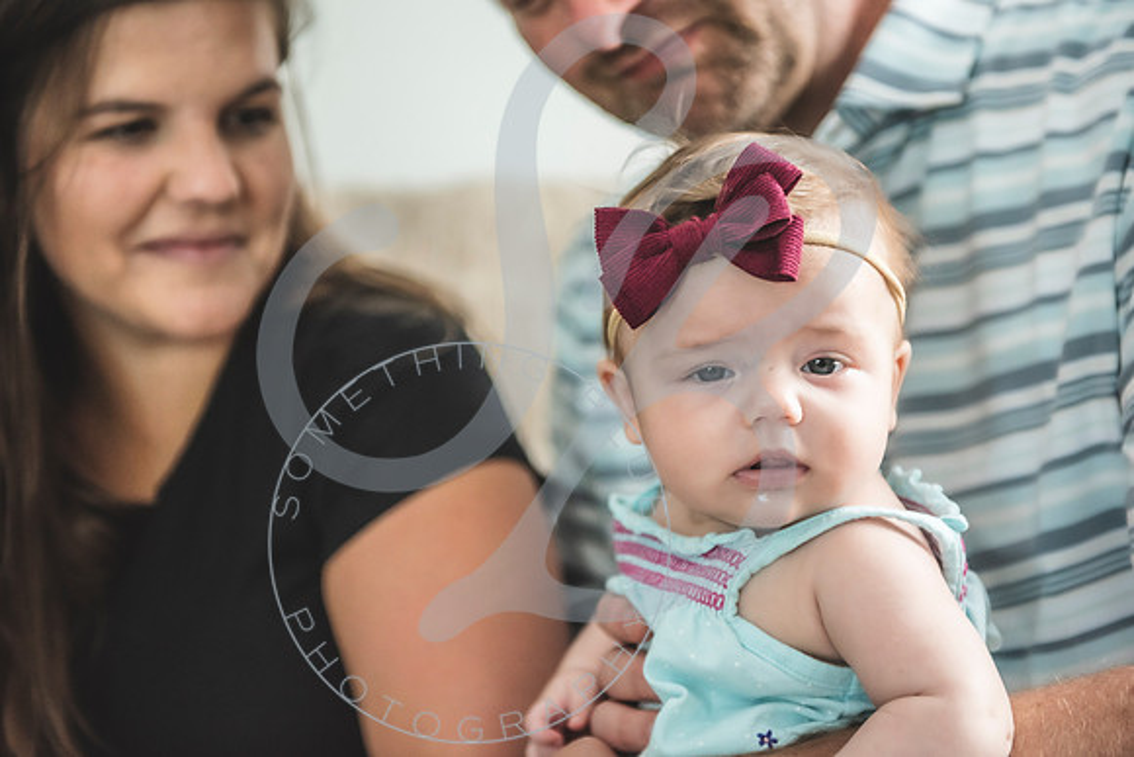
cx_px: 583
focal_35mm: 73
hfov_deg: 27.8
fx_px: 2294
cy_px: 379
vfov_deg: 18.7
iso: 1000
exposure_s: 1/250
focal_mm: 70
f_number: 2.8
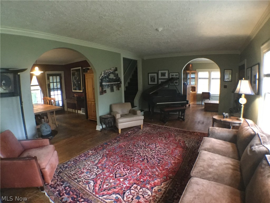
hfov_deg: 58.4
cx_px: 135
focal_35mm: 31
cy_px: 102
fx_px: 242
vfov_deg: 45.4
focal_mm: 3.3
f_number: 2.4
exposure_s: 1/15
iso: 320
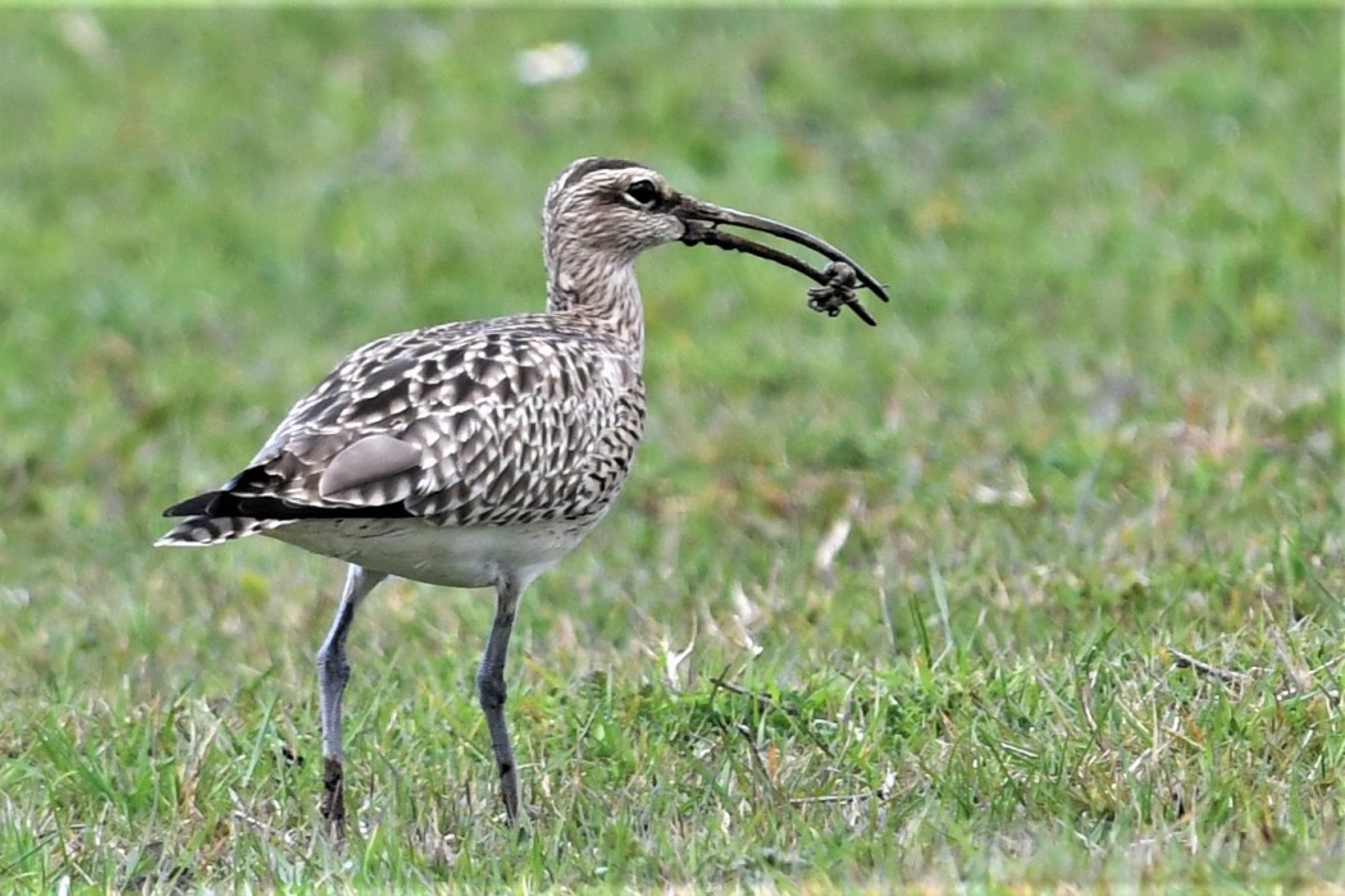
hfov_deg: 3.3
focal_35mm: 630
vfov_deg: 2.2
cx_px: 672
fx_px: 23536
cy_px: 448
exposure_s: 1/640
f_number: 7.1
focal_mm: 420
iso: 560
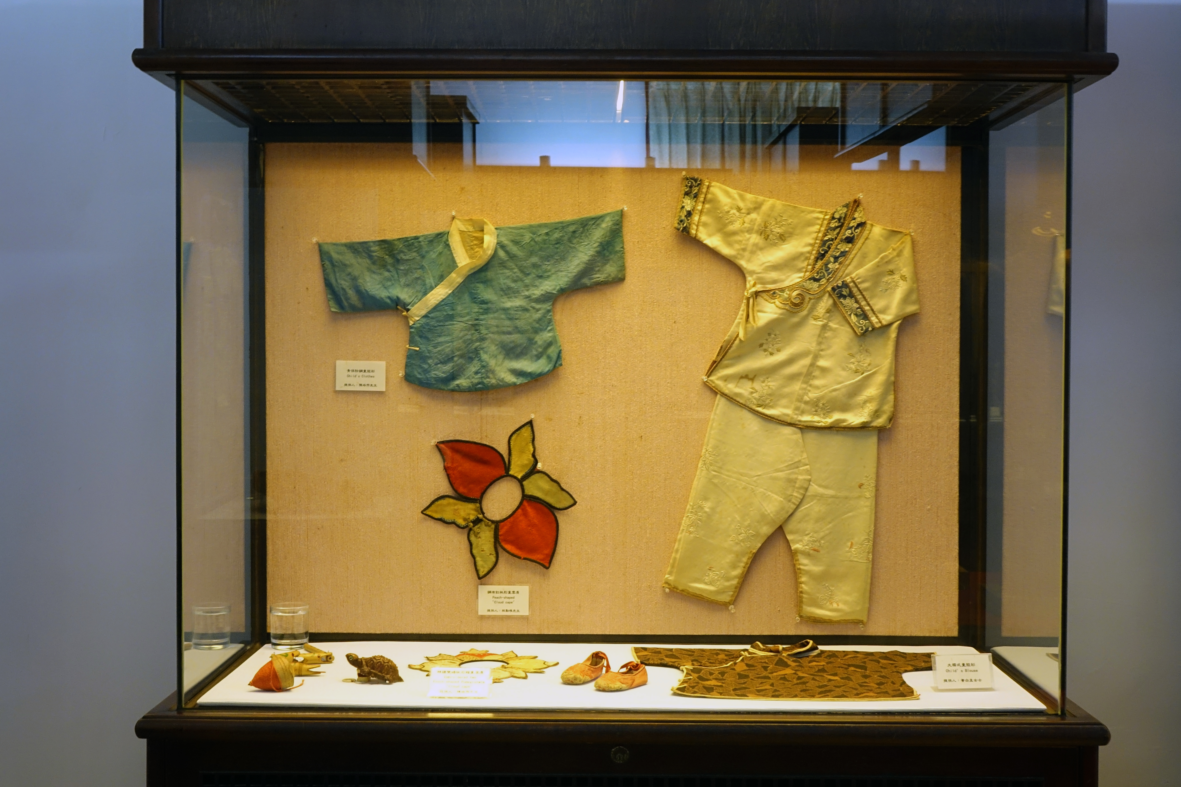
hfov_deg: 39.6
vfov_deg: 27.0
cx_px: 590
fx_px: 1640
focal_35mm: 50
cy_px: 394
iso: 800
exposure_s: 1/4
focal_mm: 18.21
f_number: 5.6
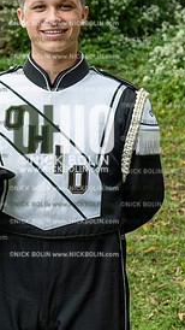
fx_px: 707
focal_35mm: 81
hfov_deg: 14.9
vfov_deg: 26.2
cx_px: 64
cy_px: 139
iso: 1000
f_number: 5.6
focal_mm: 47
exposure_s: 1/640
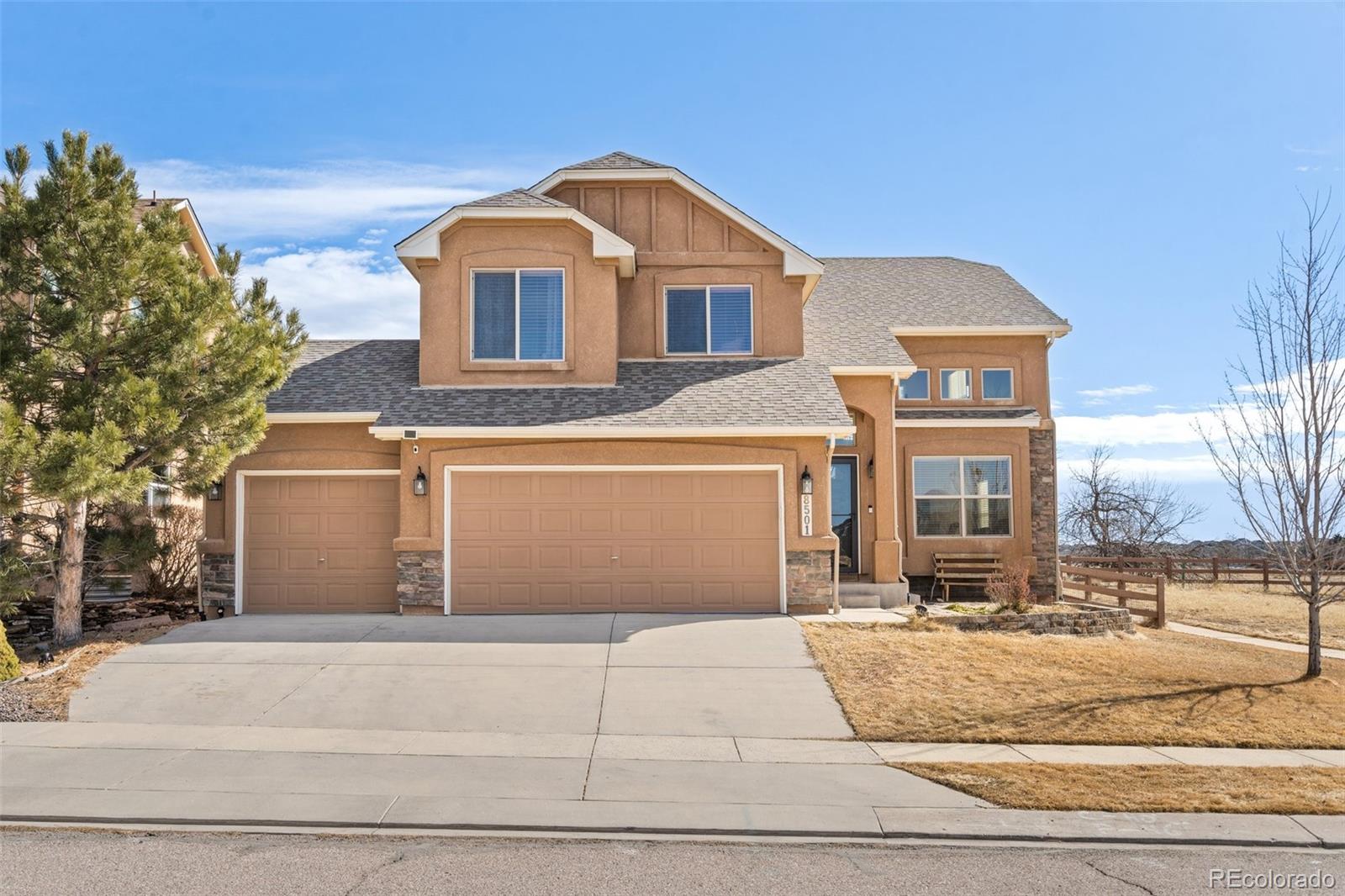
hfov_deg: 58.7
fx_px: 1195
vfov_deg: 41.1
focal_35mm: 32
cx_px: 672
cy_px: 448
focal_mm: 32
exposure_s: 1/200
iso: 100
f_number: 8
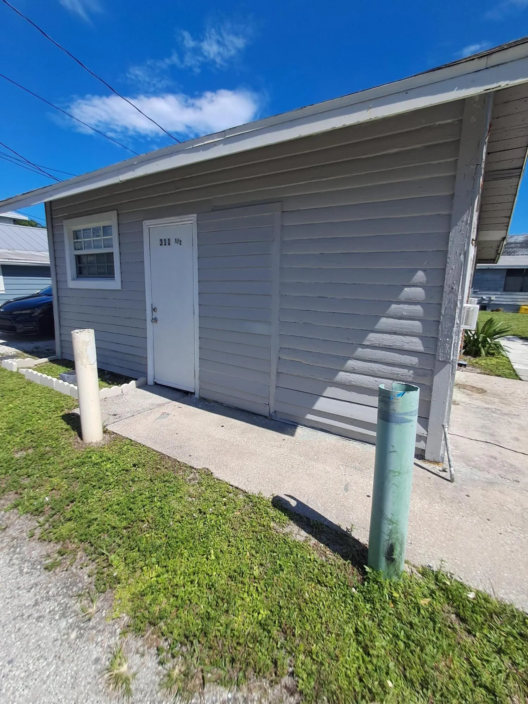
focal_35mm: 16
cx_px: 264
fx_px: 325
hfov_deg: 78.1
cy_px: 352
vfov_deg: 94.5
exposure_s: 1/1312
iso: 40
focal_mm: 1.64
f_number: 2.2
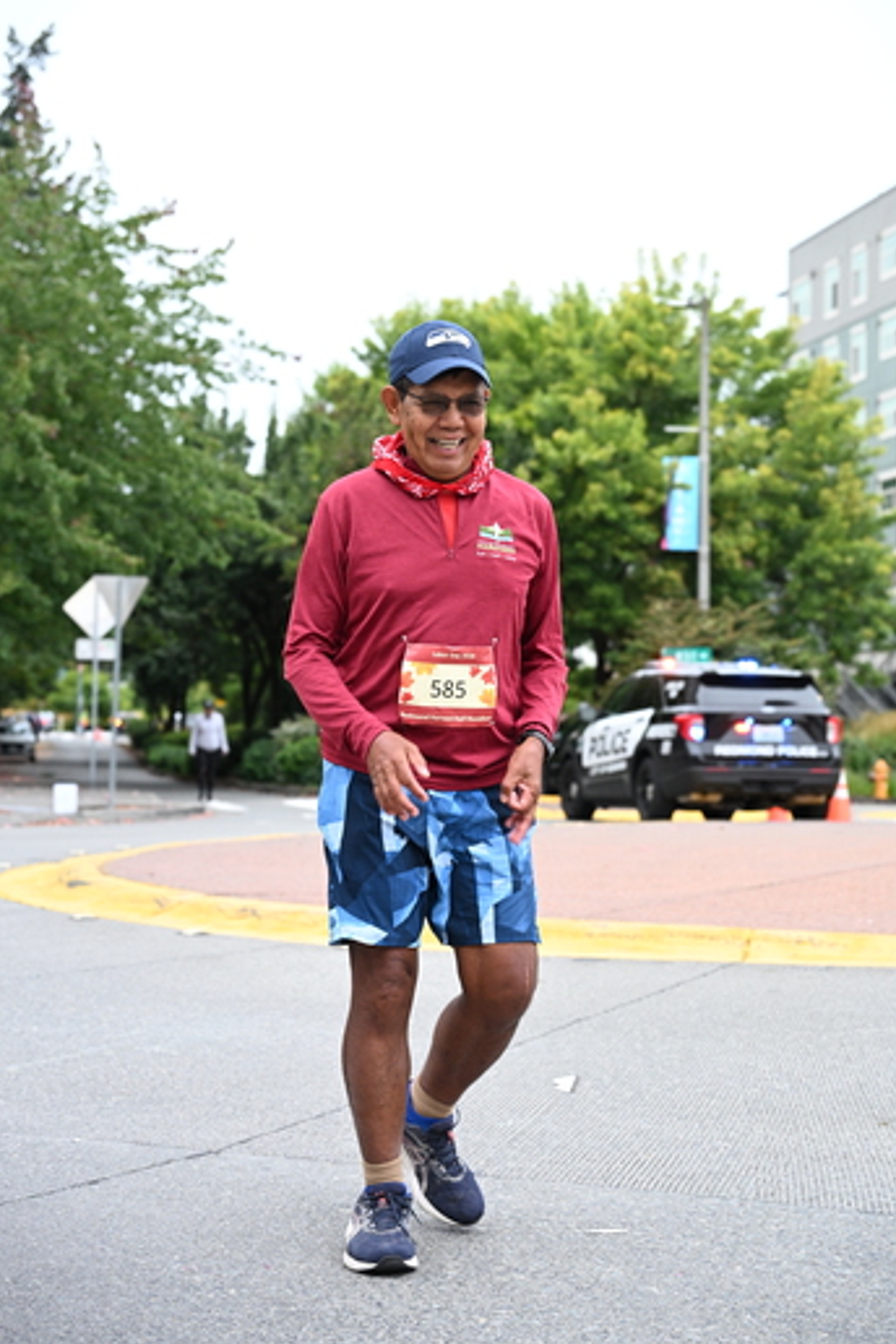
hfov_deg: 20.9
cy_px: 630
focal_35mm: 65
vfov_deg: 31.0
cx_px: 457
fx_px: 2426
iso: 1600
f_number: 4
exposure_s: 1/500
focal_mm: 61
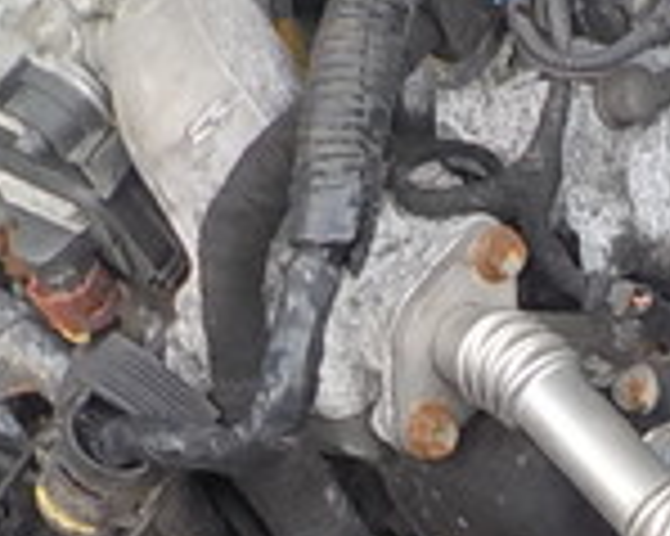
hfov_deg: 15.0
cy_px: 559
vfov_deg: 12.1
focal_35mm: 126
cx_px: 683
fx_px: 2497
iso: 125
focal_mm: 4.1
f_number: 3.3
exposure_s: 1/50
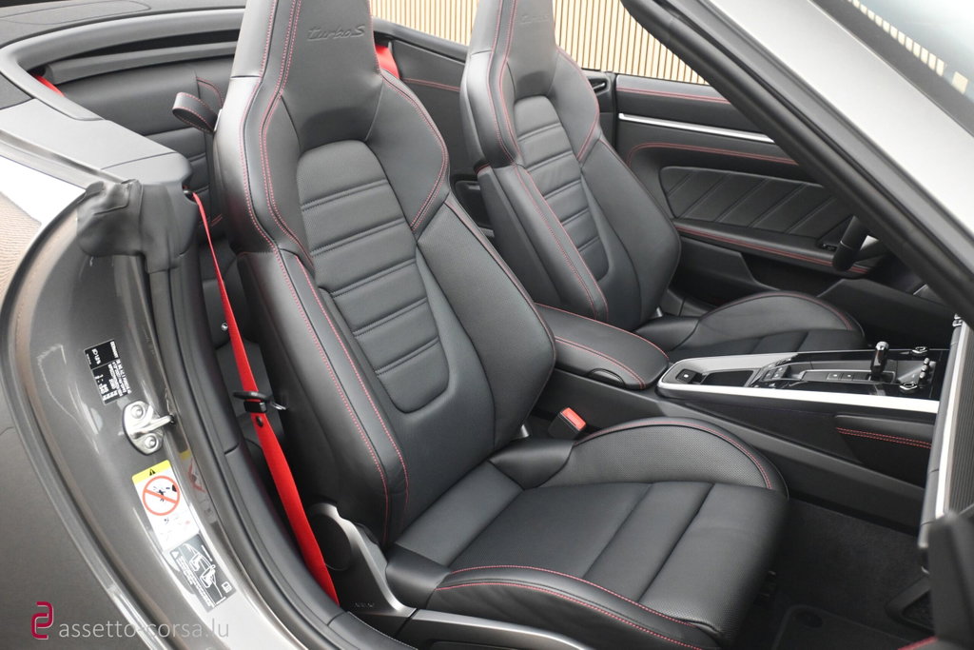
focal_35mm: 32
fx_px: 873
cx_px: 487
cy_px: 325
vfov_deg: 40.8
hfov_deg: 58.3
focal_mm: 21.5
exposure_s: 1/30
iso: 2000
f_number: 4
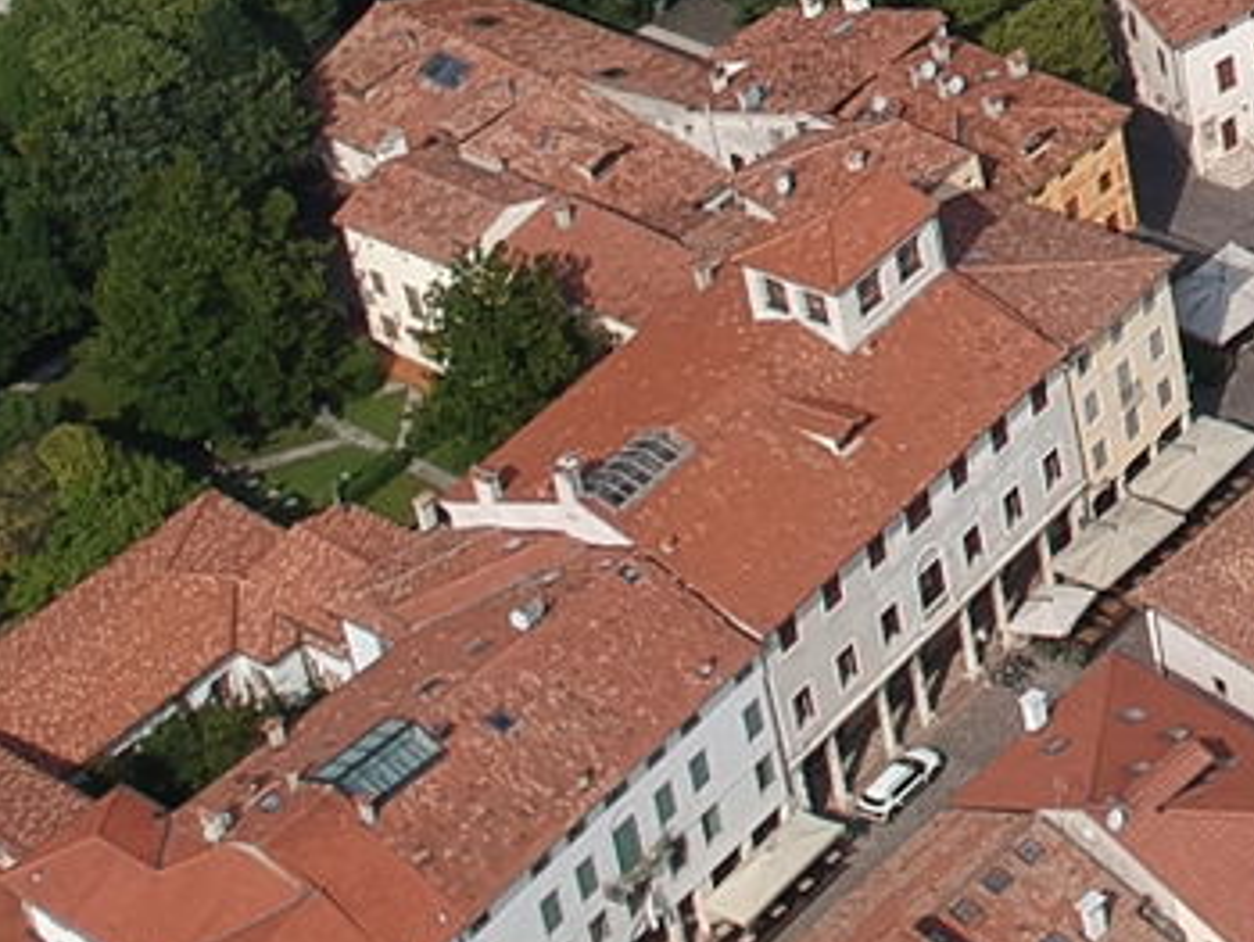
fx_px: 4966
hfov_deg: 11.4
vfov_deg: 9.6
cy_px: -1365
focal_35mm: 137
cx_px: 3203
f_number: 2.6
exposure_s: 1/1600
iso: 101
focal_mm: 4.49
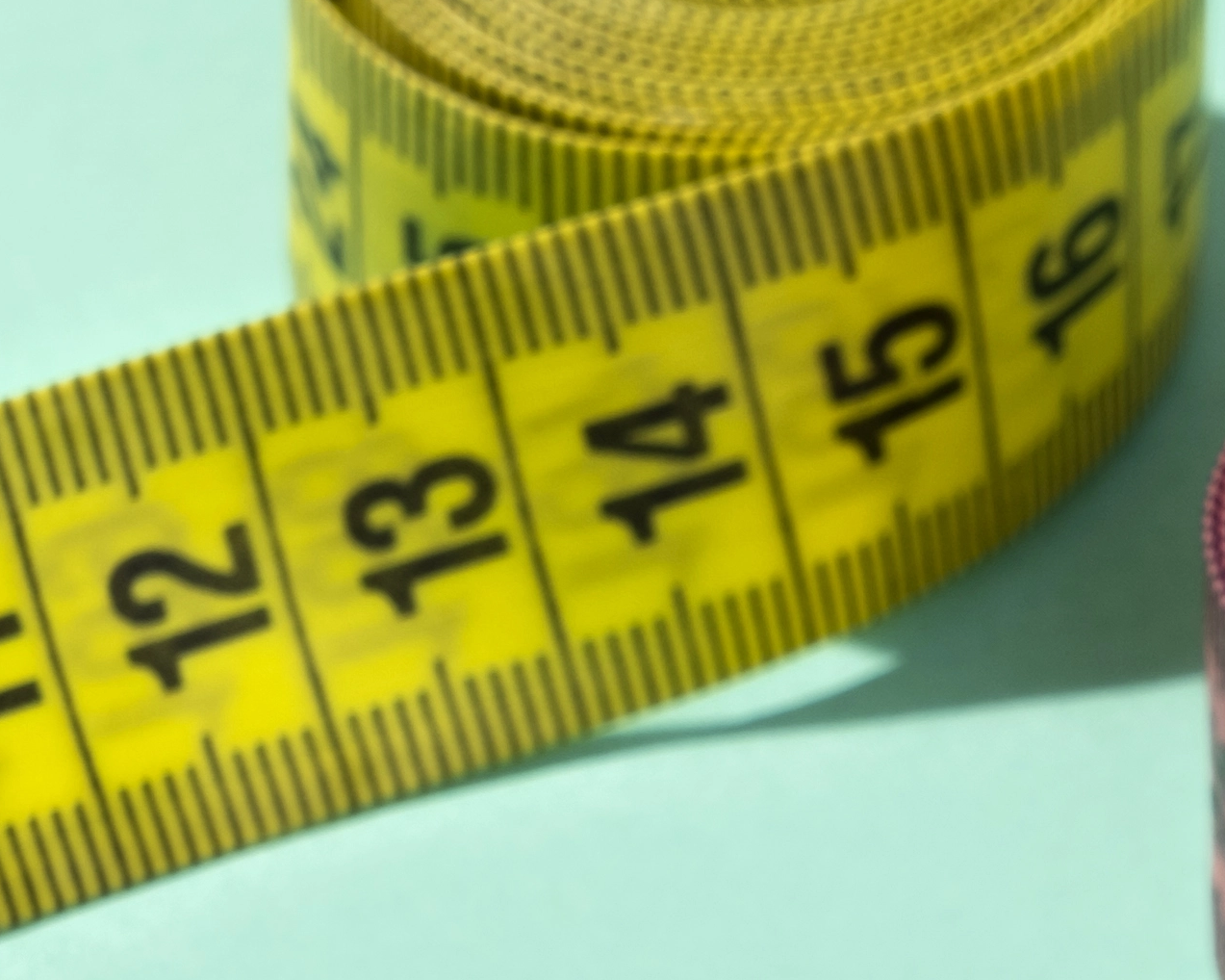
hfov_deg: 3.5
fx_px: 20010
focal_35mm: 552
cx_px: 2538
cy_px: 1344
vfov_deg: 2.8
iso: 80
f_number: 7.1
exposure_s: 1/100
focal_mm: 80
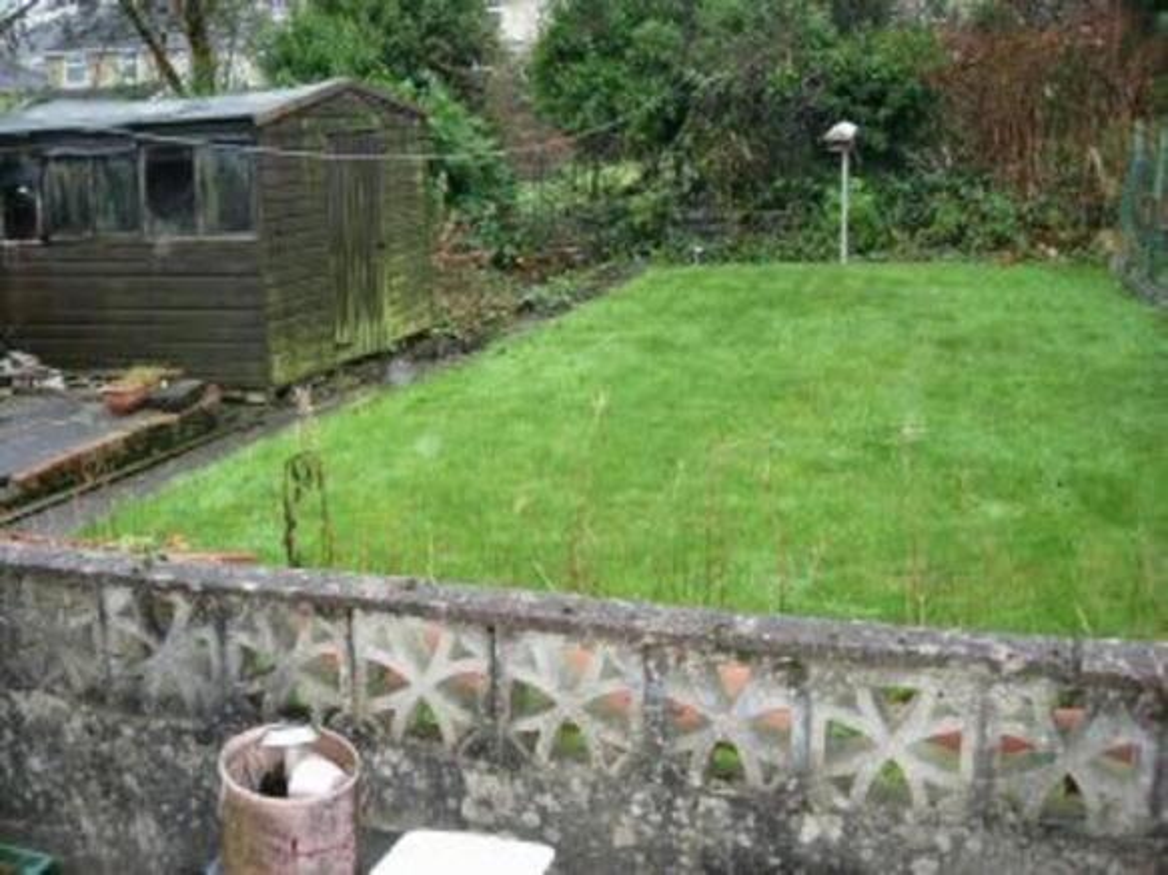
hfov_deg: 49.0
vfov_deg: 37.7
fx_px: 1282
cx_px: 584
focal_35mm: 38
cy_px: 438
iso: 200
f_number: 2.8
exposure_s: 1/80.6
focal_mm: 7.8
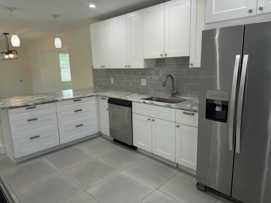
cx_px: 136
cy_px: 102
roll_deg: +1.7
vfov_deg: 56.8
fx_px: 188
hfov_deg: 71.6
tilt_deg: -11.3
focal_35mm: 24
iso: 64
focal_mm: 6.76
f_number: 1.78
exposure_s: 1/120
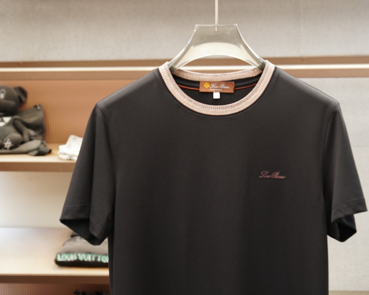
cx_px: 215
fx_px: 880
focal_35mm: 81
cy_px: 146
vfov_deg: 19.0
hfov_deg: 23.7
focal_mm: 47
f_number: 3.5
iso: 500
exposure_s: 1/125
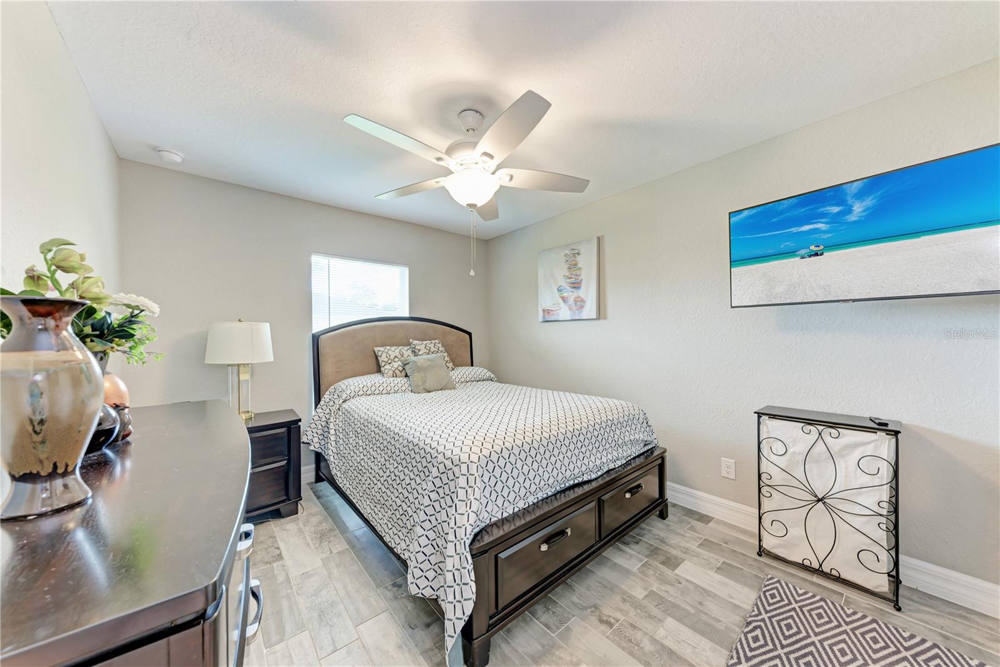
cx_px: 500
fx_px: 333
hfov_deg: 112.6
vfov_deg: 90.0
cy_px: 334
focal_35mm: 12
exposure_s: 1.3
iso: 200
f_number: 9
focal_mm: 12
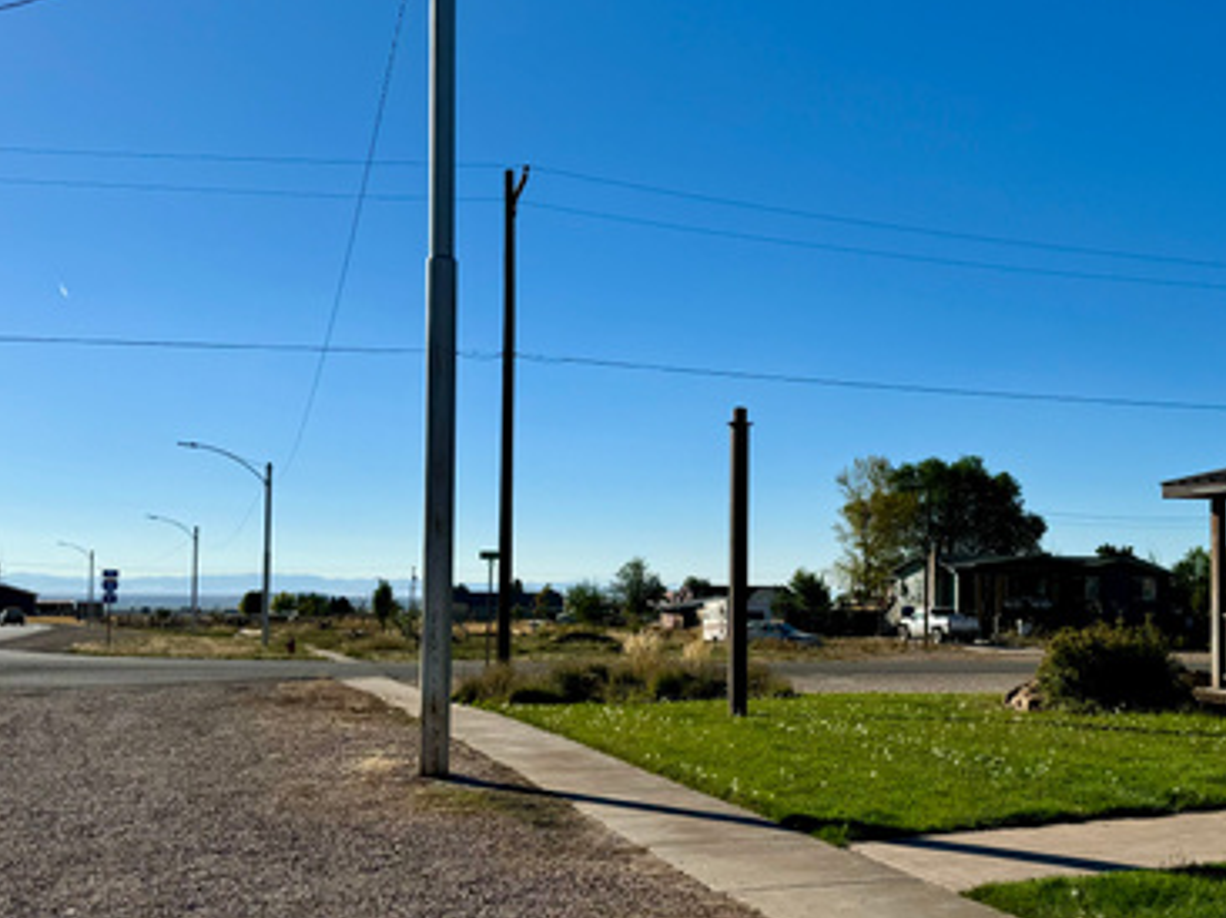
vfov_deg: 34.3
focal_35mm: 42
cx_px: 737
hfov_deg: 44.6
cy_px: 503
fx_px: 1487
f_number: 1.78
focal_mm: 6.76
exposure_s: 1/7937
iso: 80
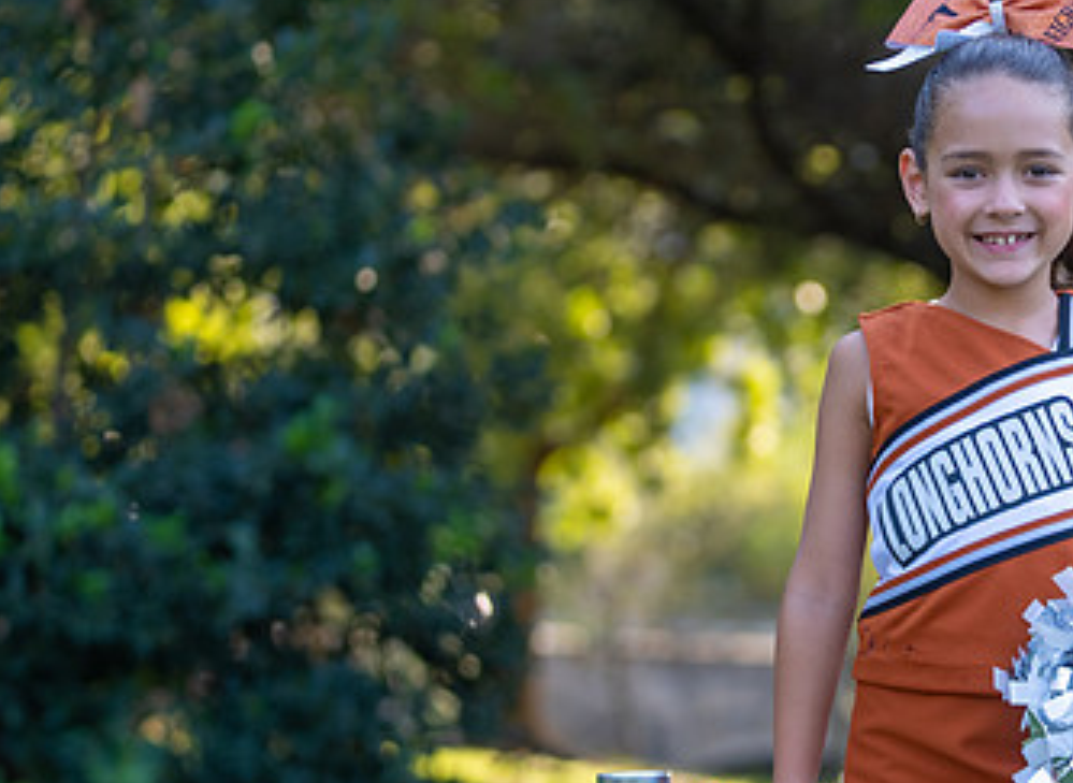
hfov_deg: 11.6
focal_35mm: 171
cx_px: 967
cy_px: 433
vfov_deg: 8.5
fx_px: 5249
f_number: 2.8
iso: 200
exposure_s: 1/320
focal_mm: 80
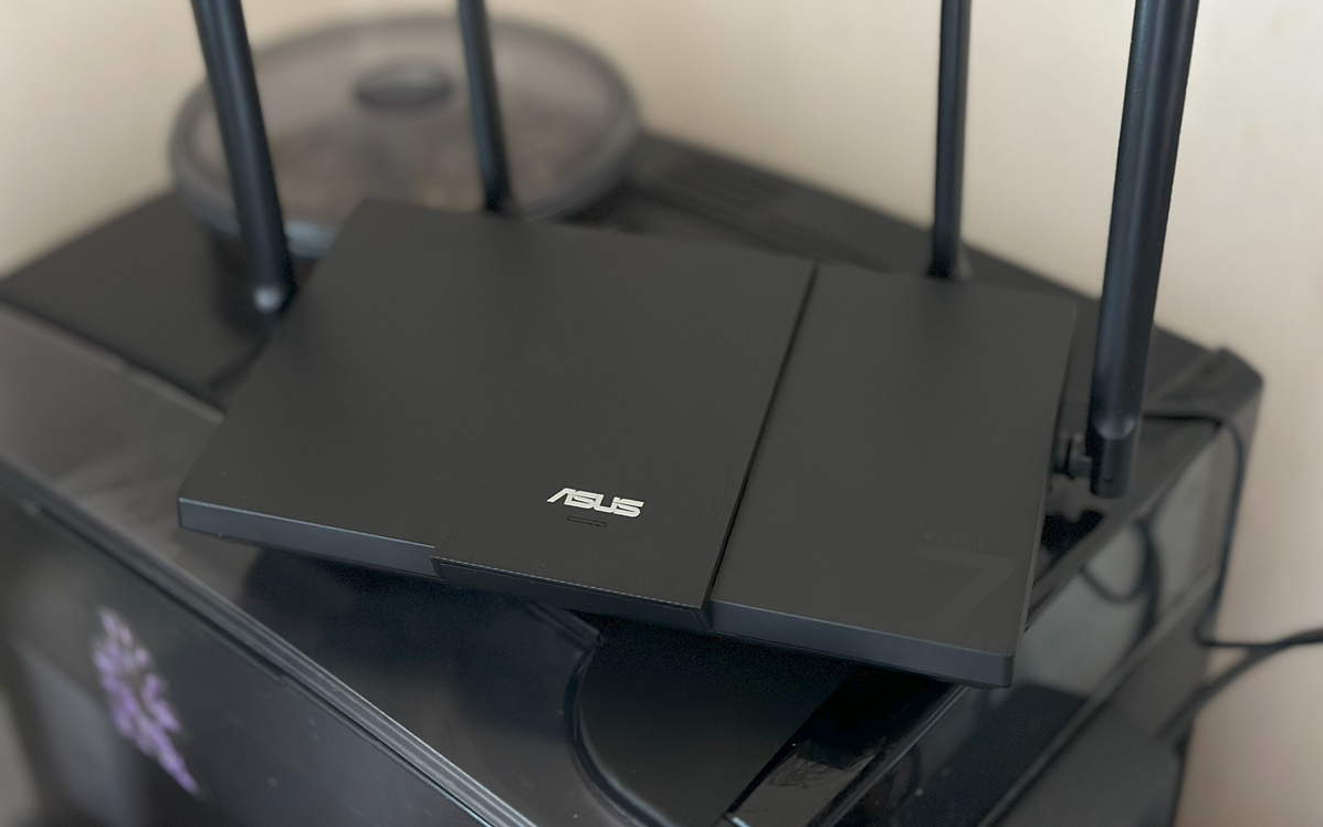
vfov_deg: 25.3
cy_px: 332
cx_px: 662
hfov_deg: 39.6
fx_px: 1839
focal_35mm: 51
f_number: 1.78
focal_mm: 6.86
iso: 400
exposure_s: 1/47
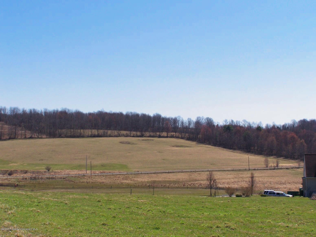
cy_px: 118
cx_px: 158
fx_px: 612
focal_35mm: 67
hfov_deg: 29.0
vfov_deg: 21.9
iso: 80
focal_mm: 11.1
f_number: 4.5
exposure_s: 1/800
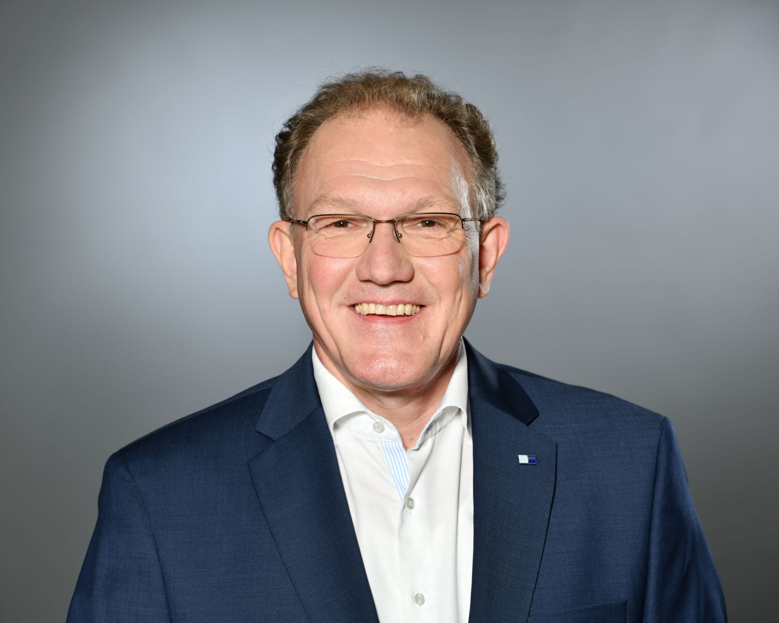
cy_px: 312
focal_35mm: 175
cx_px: 355
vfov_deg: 8.8
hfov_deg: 11.0
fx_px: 4035
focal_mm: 155
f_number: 8
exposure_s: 1/160
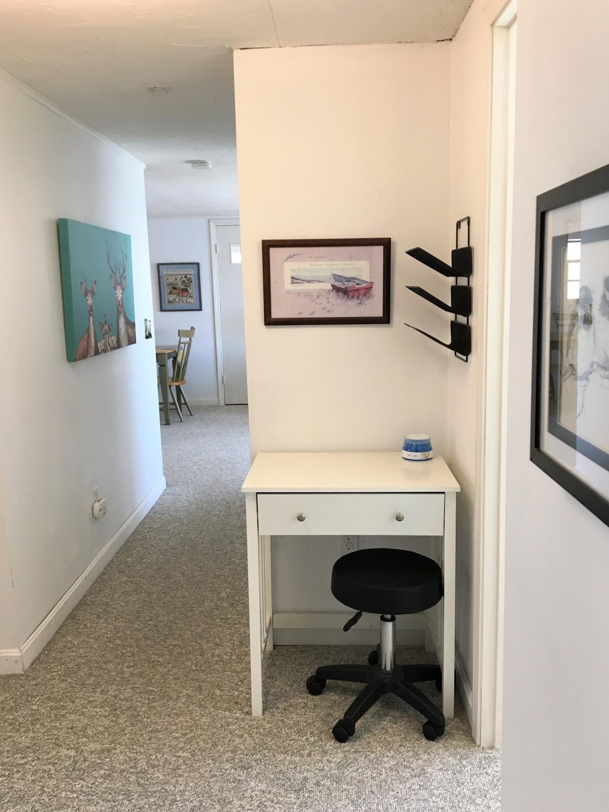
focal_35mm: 29
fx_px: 680
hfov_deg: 48.2
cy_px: 406
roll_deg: +0.3
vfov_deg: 61.7
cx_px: 304
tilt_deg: -9.6
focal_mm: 4.15
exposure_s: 1/30
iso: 40
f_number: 2.2
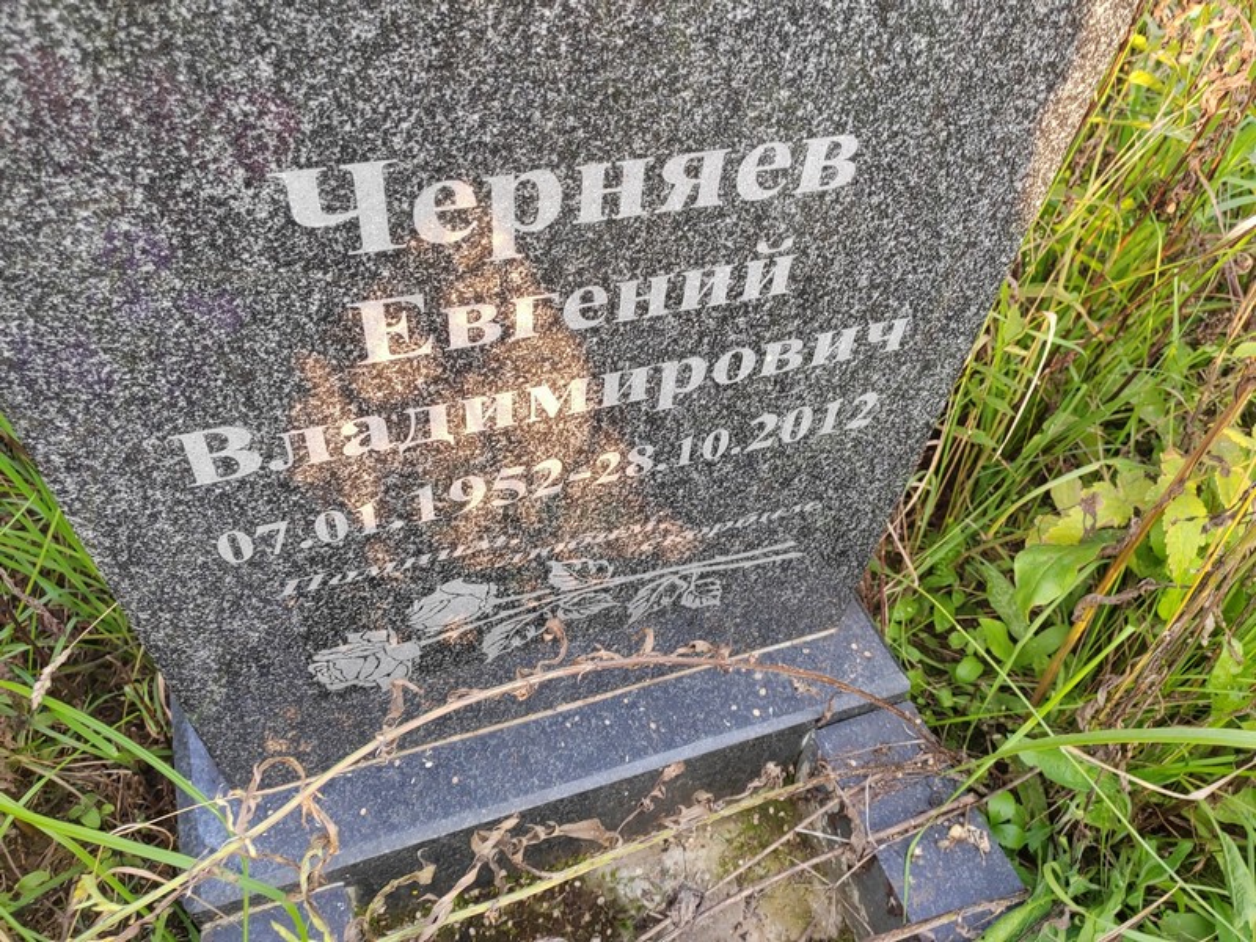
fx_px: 980
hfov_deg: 65.3
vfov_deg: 51.4
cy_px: 471
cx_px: 628
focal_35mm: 27
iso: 320
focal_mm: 5.52
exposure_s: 1/100
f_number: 1.9
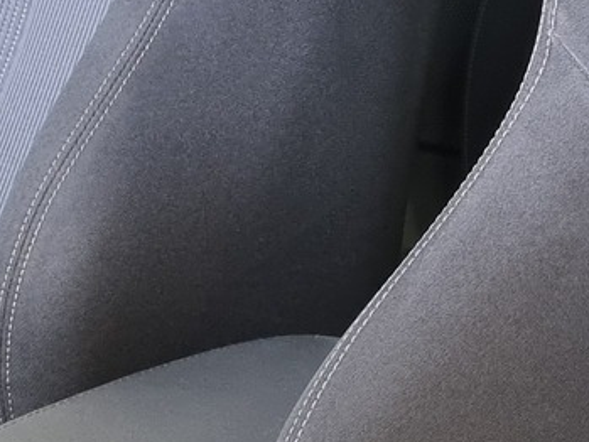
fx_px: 2553
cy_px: 148
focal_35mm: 150
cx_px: 486
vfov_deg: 9.9
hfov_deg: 13.1
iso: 400
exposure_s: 1/50
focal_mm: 5.4
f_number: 1.8
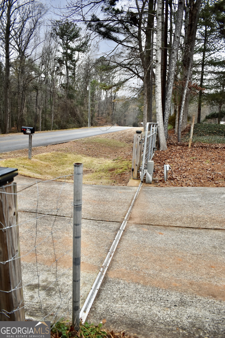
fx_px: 253
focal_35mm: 27
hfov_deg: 47.9
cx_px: 112
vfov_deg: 67.4
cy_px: 169
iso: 800
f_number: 3.5
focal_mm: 18
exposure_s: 1/160
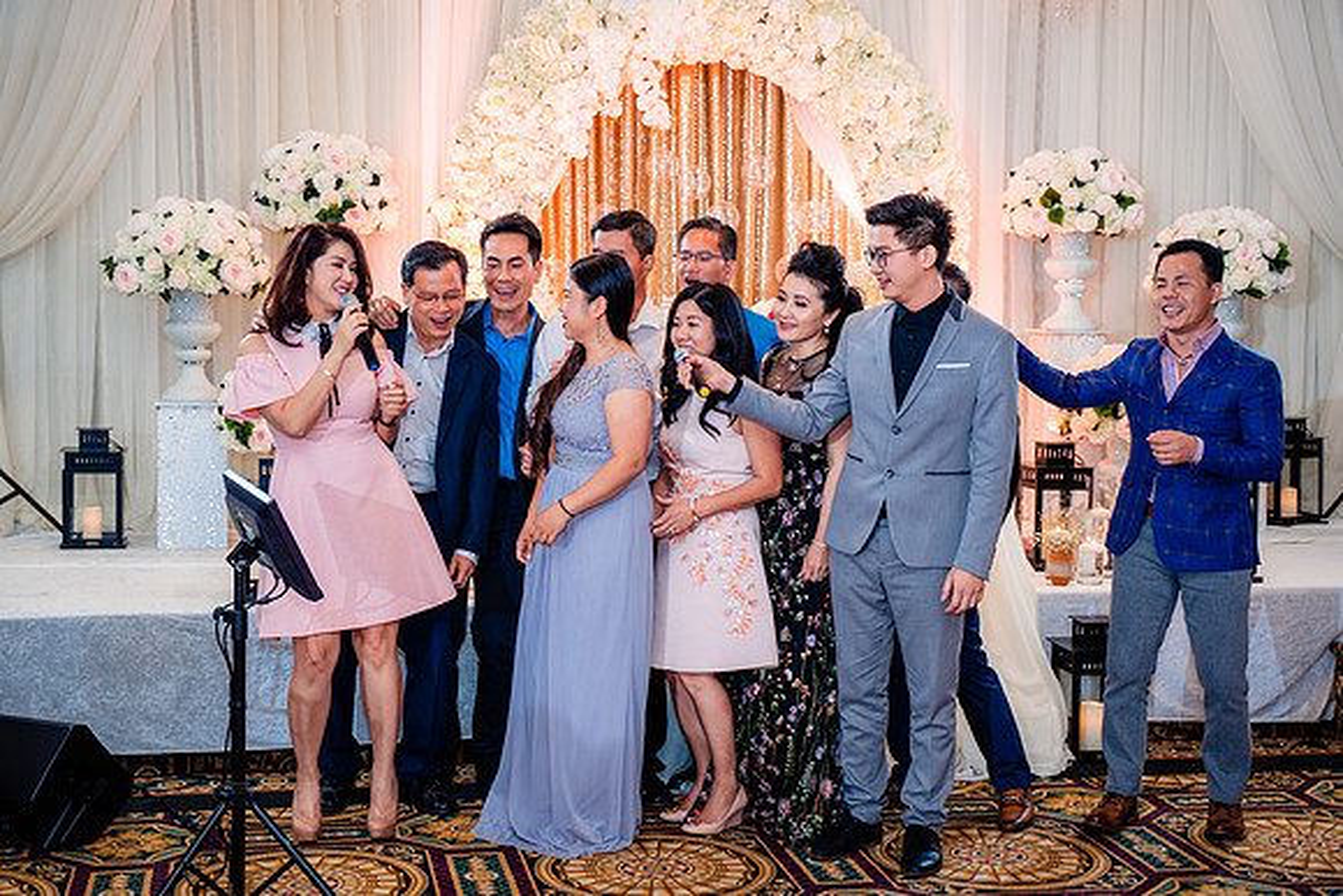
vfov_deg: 25.1
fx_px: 2016
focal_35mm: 54
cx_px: 640
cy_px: 455
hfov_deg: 36.8
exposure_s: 1/160
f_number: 3.5
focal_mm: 49
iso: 640
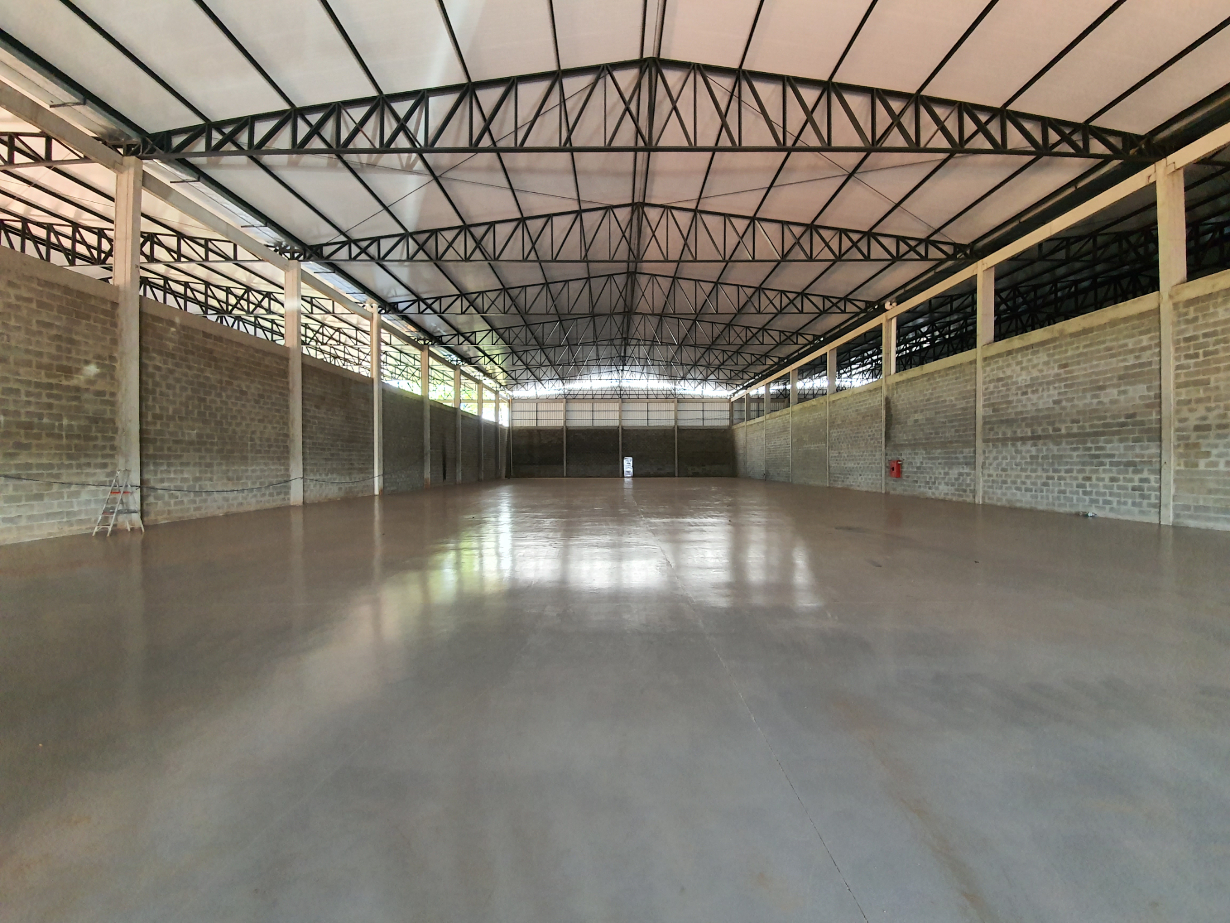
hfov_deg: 106.2
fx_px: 462
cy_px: 462
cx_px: 615
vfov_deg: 89.9
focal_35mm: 13
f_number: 2.2
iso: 400
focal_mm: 1.8
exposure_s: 1/50
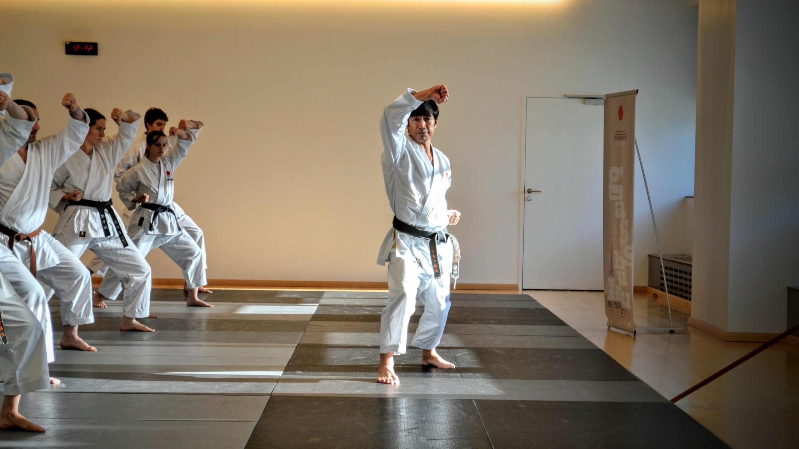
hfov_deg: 24.6
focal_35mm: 87
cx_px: 399
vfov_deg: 14.0
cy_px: 247
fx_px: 1833
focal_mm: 55
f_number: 5.6
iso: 220
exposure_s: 1/125
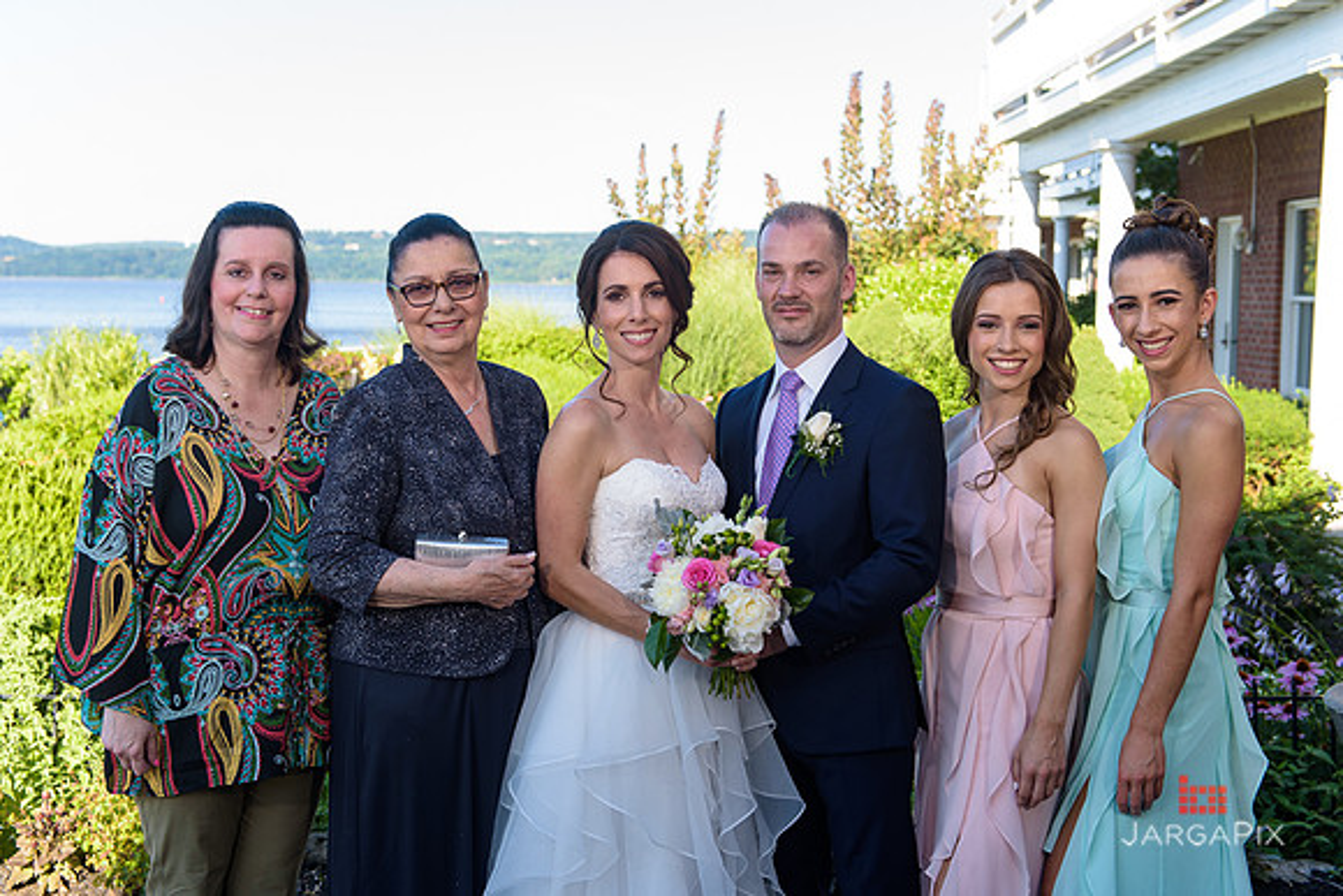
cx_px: 672
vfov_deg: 28.1
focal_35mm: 48
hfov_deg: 41.1
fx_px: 1791
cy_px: 448
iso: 200
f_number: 4
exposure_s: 1/250
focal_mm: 48
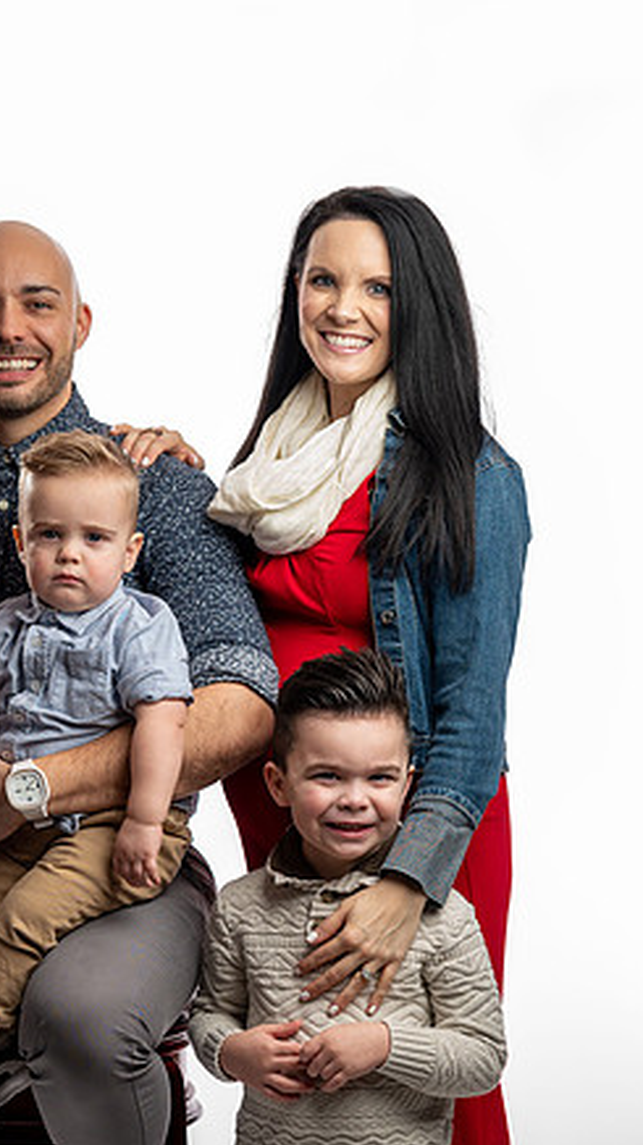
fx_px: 4095
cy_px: 572
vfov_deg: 15.9
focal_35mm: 135
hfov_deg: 9.0
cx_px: 126
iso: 64
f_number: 3.2
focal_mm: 85
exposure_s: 1/200
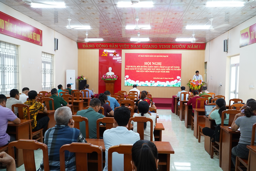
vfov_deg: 47.9
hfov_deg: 67.4
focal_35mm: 27
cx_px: 128
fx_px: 192
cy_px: 86
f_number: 4
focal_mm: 18
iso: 400
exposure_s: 1/30
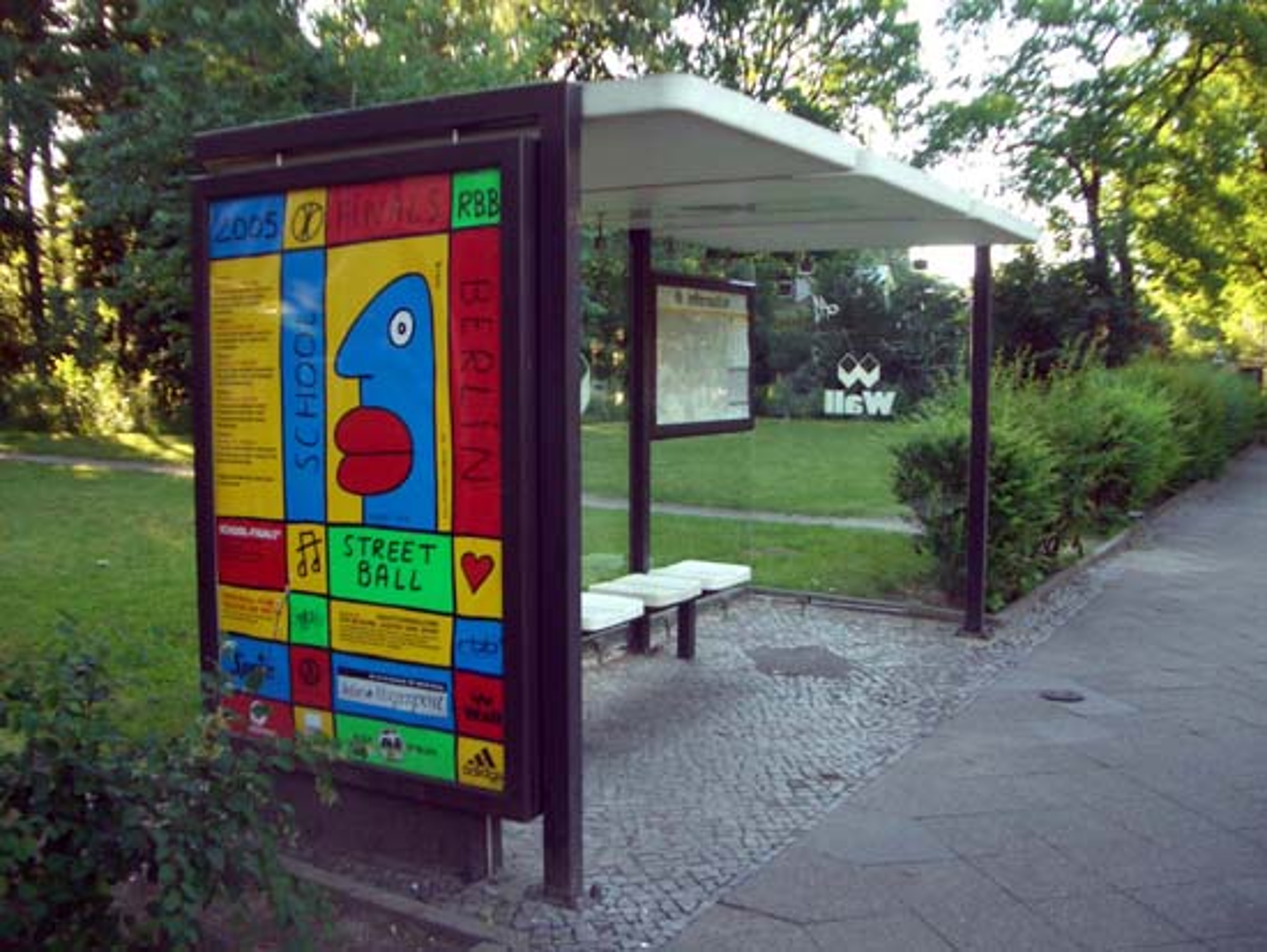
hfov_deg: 52.6
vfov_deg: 40.7
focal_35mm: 35
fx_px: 1282
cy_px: 476
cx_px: 634
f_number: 2.6
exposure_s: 1/80
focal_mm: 5.8
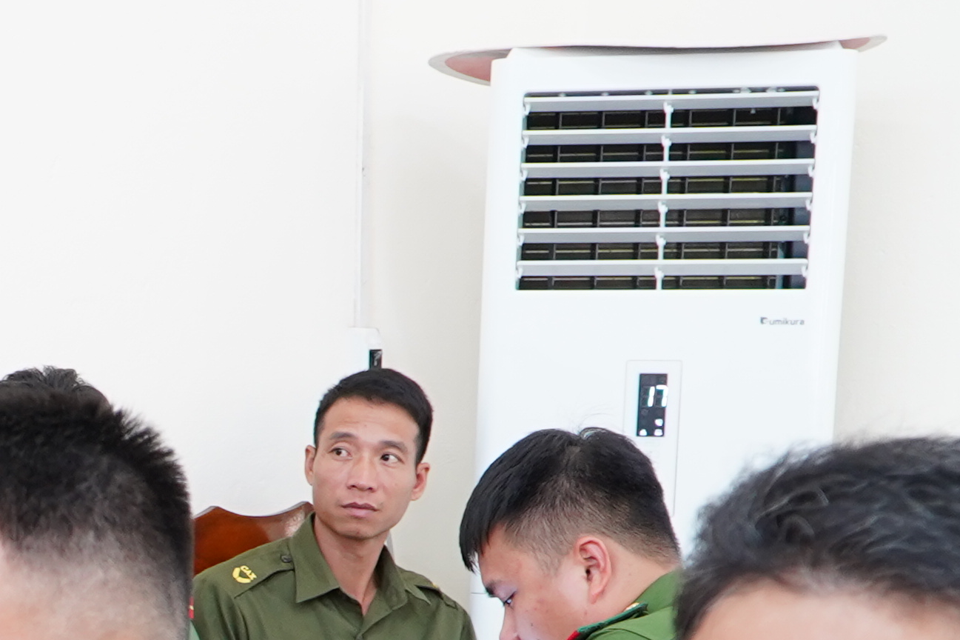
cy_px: 805
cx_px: 0
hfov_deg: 23.0
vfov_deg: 15.4
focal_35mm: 85
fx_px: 2266
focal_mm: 19
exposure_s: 1/30
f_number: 4
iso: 800
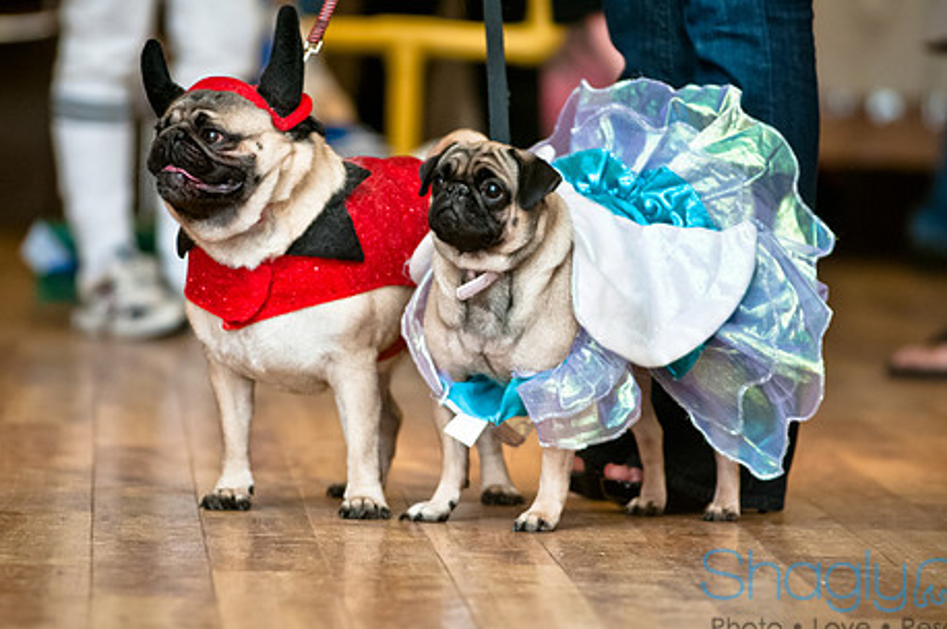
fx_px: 8738
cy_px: 282
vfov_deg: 4.1
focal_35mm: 333
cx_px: 432
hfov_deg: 6.2
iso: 200
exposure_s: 1/200
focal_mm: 175
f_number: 2.8
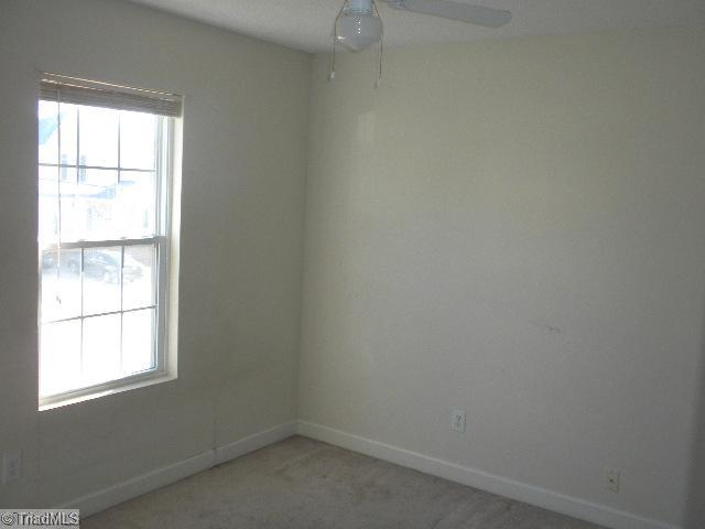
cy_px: 264
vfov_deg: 38.7
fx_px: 754
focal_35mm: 37
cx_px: 352
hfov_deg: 50.1
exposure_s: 1/78.6
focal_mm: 6.6
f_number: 3.5
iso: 133
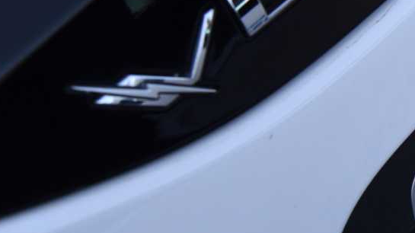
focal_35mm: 134
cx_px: 525
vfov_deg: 9.0
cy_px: 70
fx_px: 1474
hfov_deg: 15.3
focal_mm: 34
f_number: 8
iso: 800
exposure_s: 1/800
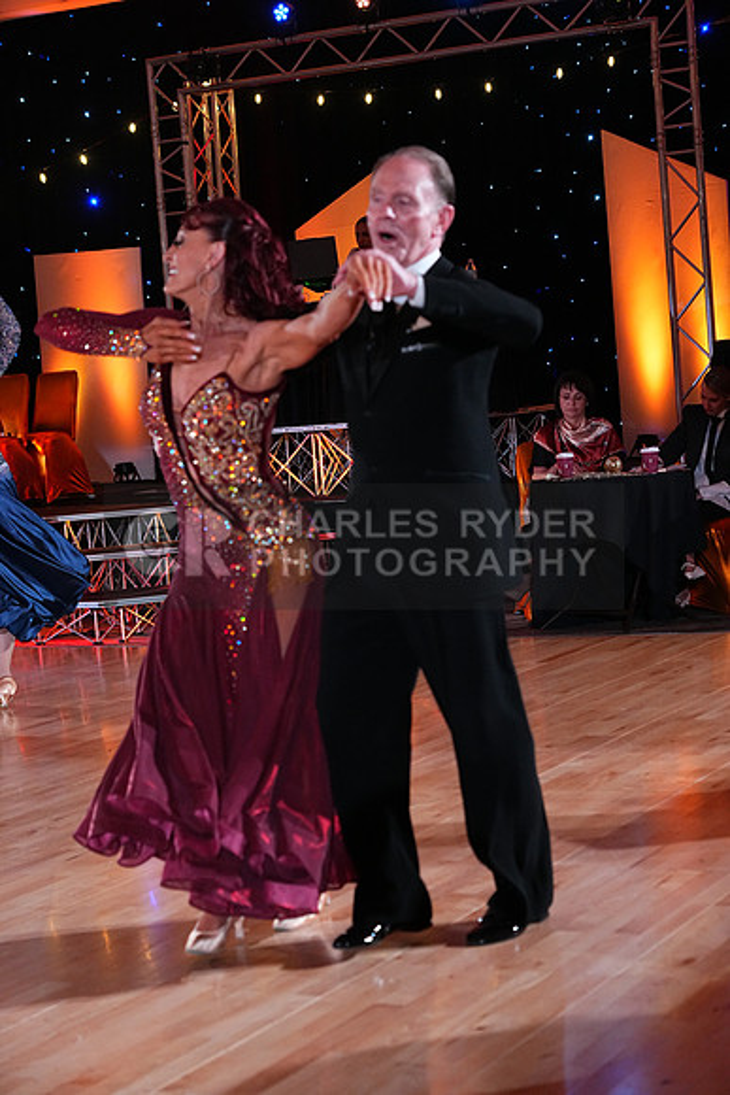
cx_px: 365
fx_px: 2158
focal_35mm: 71
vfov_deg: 28.4
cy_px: 548
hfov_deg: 19.2
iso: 5000
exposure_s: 1/400
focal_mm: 71
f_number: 5
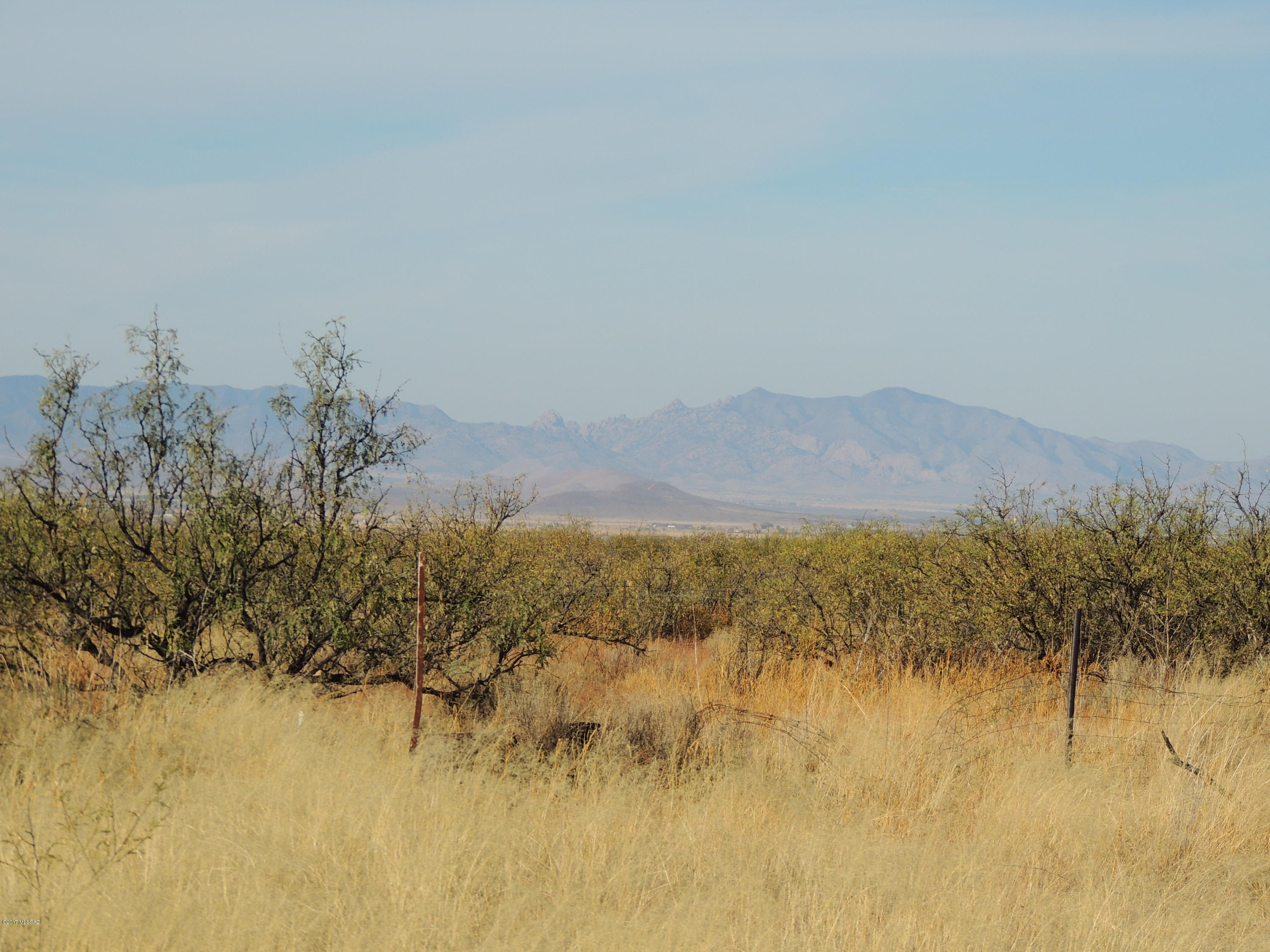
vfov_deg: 9.6
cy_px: 476
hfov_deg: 12.7
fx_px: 5687
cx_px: 635
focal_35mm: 155
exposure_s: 1/1000
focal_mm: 27.6
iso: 100
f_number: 4.4
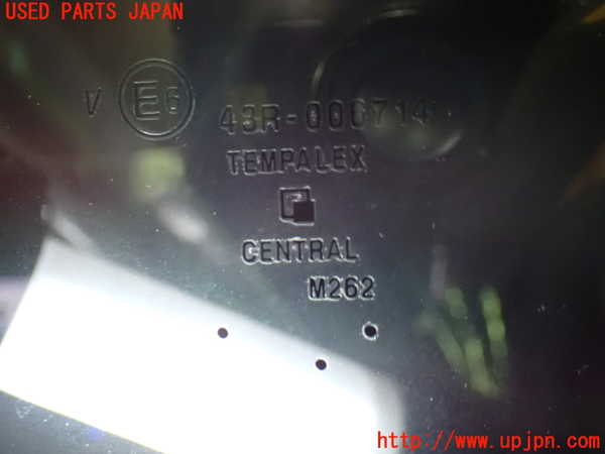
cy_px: 227
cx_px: 302
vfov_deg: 30.9
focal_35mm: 47
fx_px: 821
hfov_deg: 40.4
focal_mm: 8.4
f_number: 3.1
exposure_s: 1/15
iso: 1600
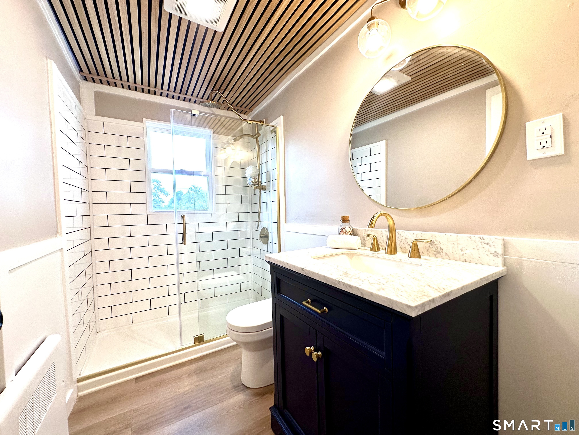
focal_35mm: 14
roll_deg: +0.1
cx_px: 290
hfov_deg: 102.1
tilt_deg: -2.5
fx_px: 234
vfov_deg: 85.7
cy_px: 218
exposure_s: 1/120
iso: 100
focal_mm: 2.22
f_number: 2.2
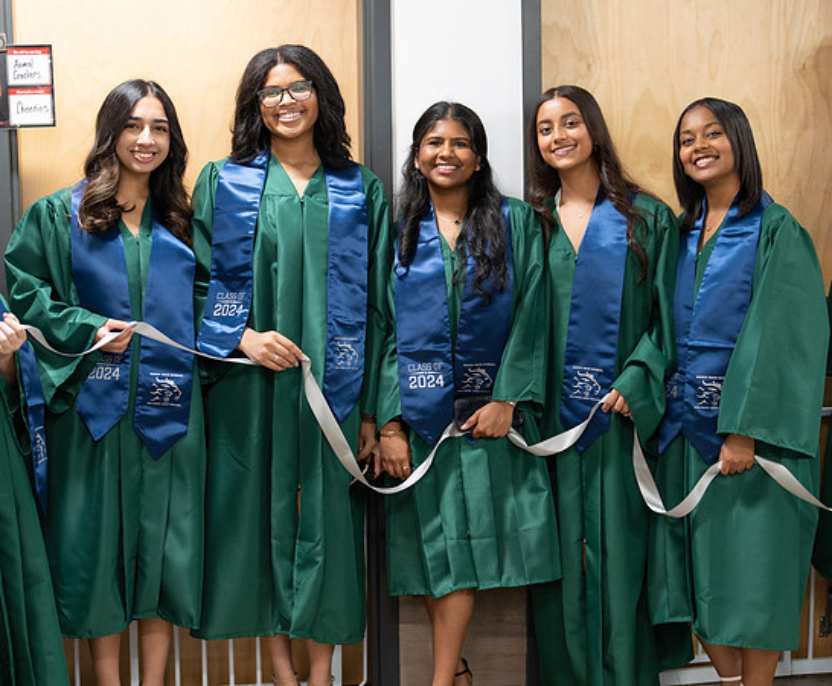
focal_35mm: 61
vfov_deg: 25.4
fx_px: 1520
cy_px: 336
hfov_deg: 30.6
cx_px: 368
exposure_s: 1/320
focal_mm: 50
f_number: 1.2
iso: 640
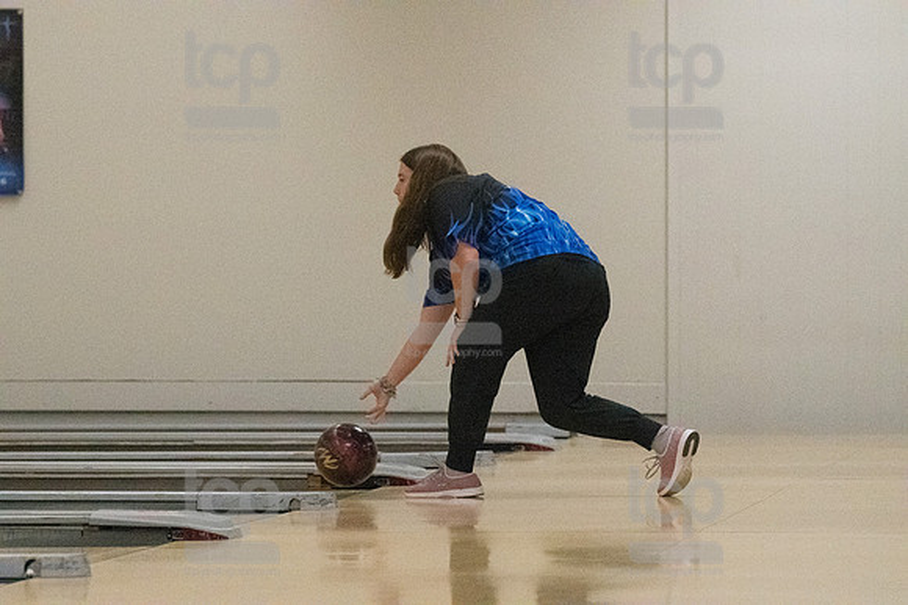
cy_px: 302
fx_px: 4613
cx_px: 454
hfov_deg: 11.2
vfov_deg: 7.5
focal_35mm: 183
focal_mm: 122
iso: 10000
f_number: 4
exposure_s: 1/1250
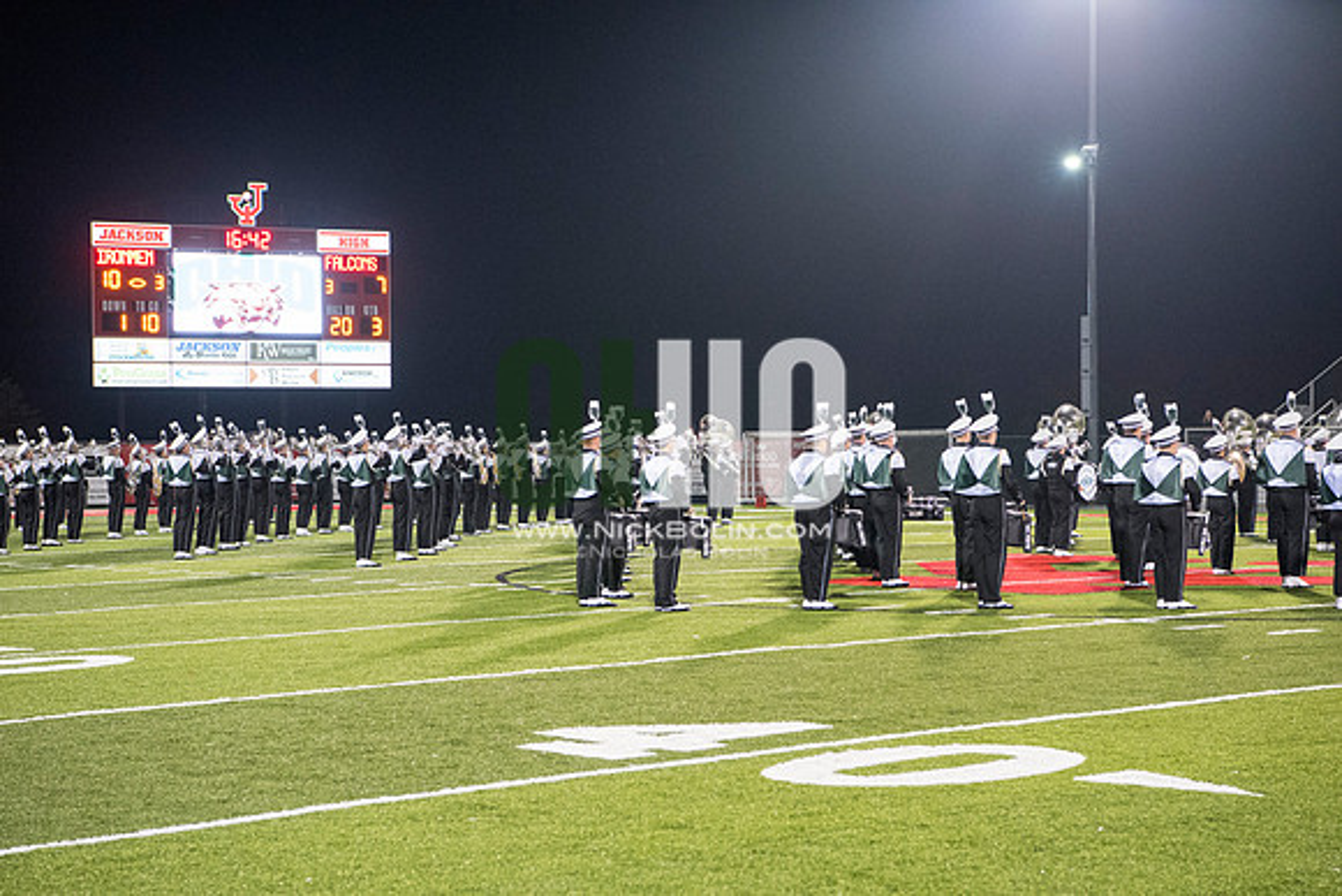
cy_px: 448
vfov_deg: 19.5
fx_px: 2610
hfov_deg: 28.8
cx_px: 671
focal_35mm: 70
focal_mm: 70
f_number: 5.6
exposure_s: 1/200
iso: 5000
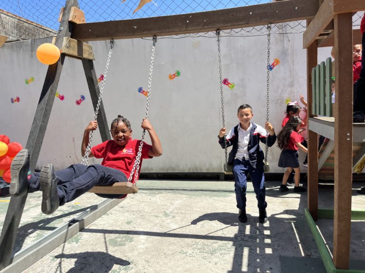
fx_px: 274
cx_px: 182
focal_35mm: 26
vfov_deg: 53.1
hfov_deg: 67.3
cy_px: 136
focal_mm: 5.1
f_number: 1.6
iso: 50
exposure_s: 1/2024
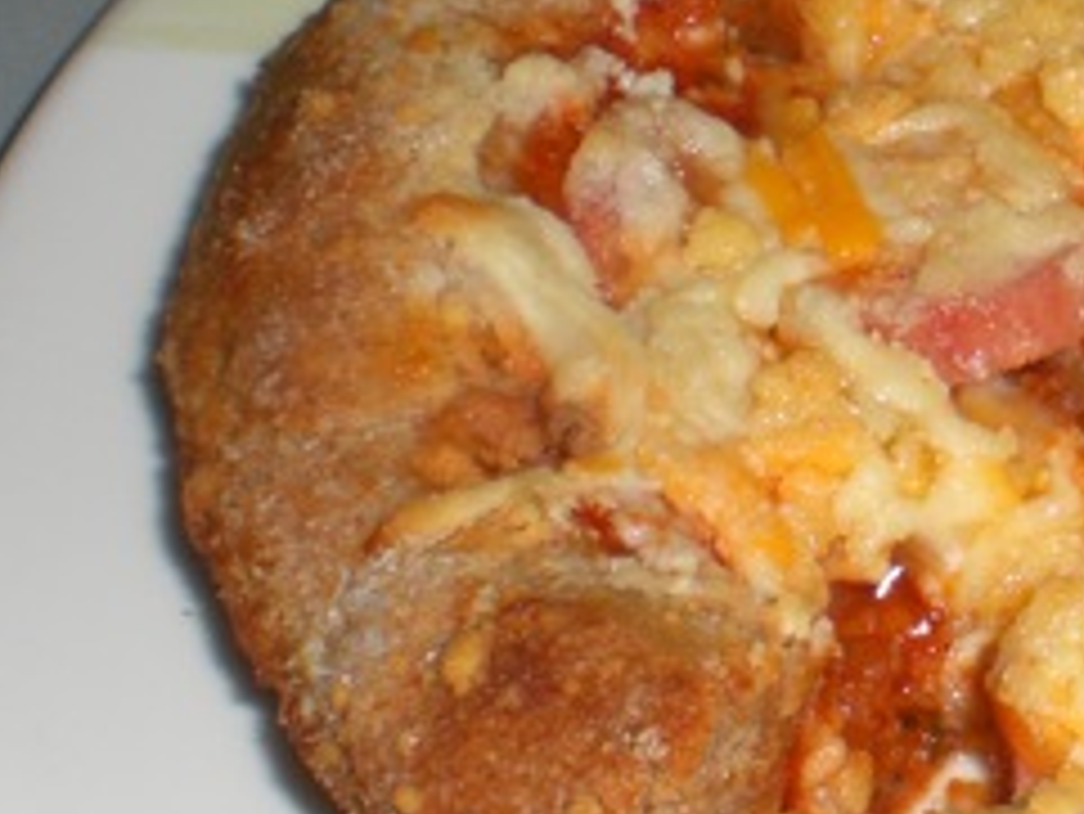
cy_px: 279
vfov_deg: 14.6
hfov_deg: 18.3
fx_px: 3164
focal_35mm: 101
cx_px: 1331
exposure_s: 1/60
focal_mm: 6.3
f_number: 4.4
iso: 50
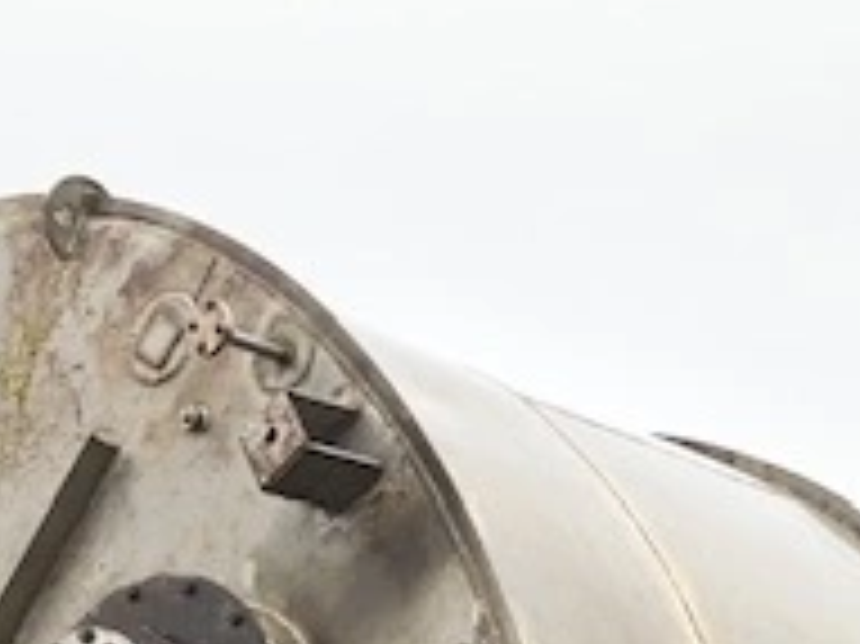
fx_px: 2334
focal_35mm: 94
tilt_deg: +4.2
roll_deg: +1.5
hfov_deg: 20.4
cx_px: 788
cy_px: 1054
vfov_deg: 14.3
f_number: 1.8
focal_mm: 3.99
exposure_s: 1/239
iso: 20
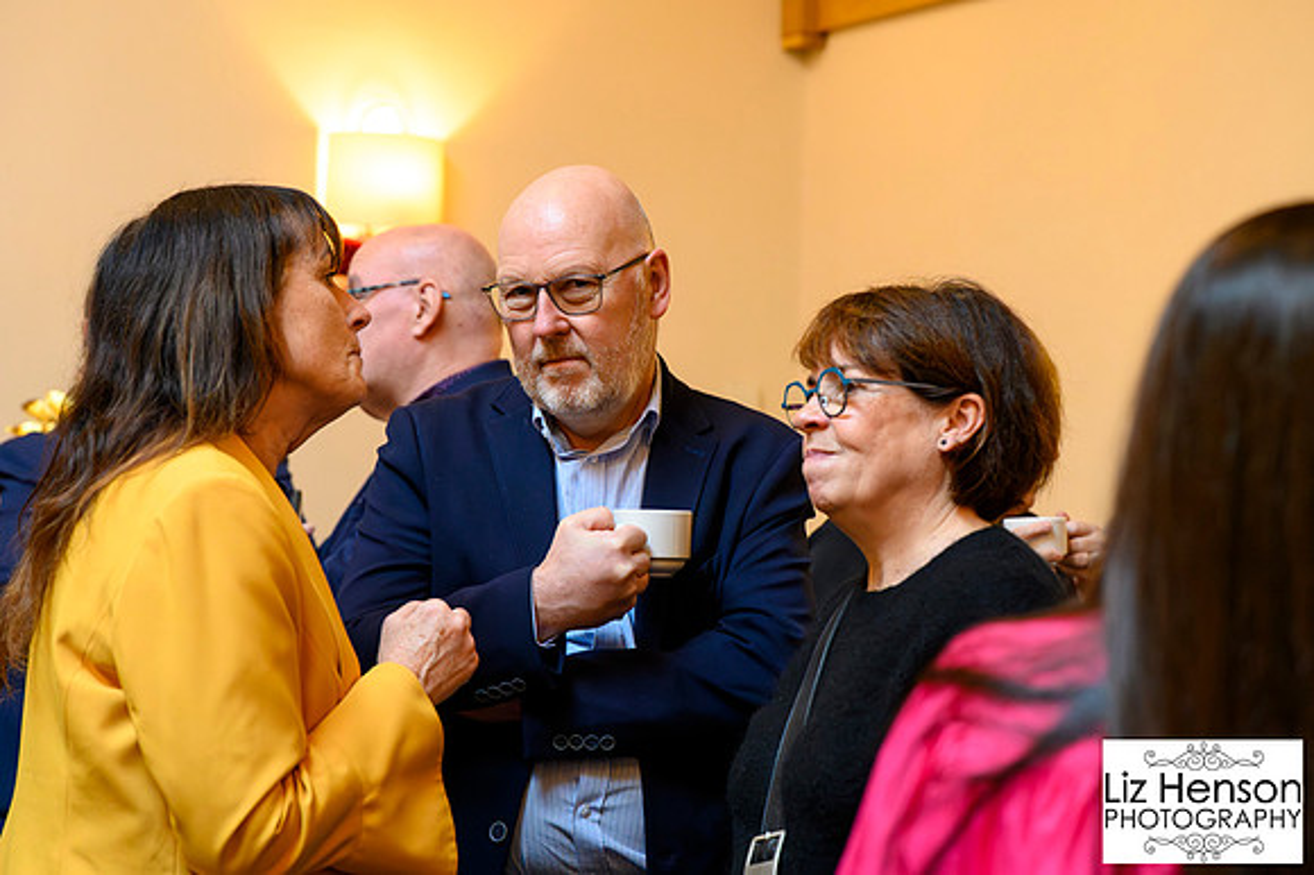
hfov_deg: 28.1
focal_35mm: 72
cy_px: 438
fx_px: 2622
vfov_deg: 18.9
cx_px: 657
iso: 10000
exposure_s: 1/200
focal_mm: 70
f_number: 4
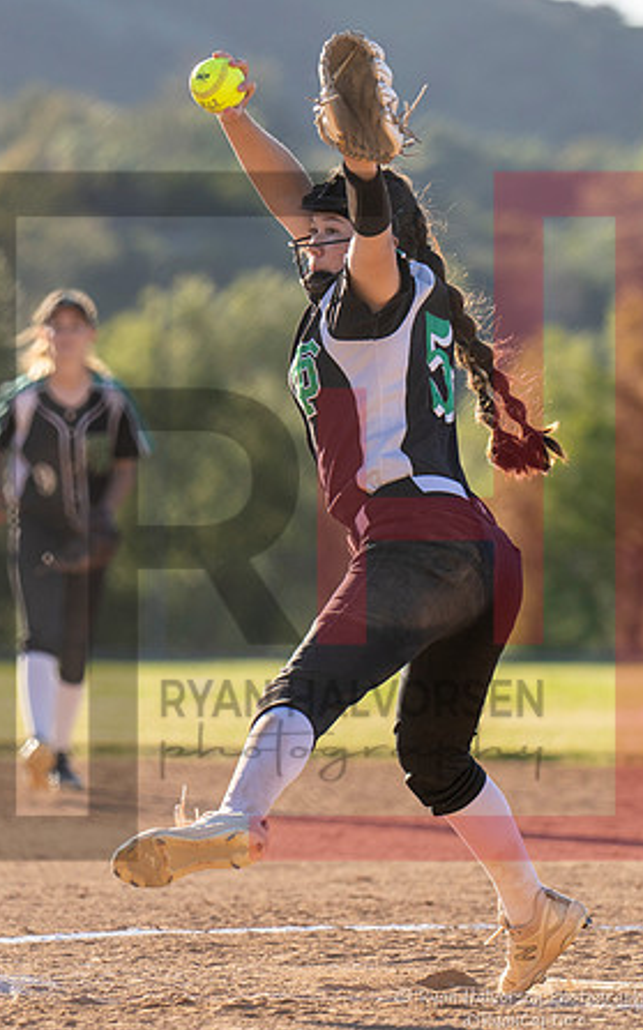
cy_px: 439
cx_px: 69
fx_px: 8307
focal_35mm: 296
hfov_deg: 4.4
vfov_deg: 7.1
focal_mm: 144
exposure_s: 1/2500
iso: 250
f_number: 2.8
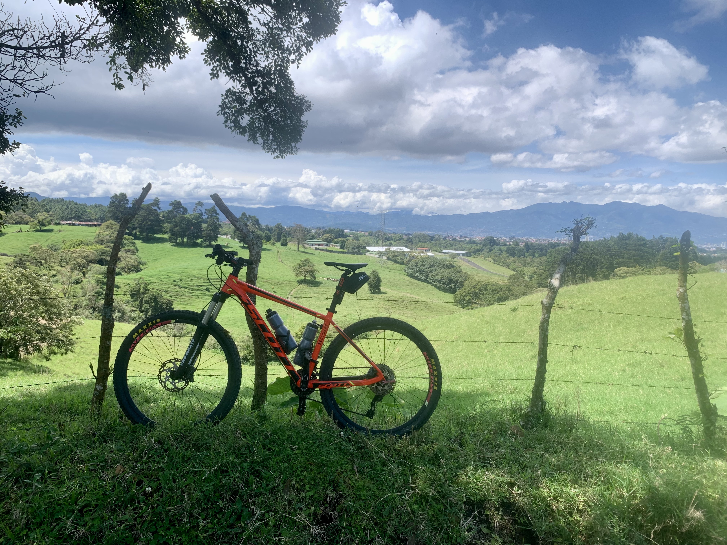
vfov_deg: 53.1
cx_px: 364
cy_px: 272
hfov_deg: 67.3
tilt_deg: -4.4
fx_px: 546
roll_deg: -1.6
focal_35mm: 26
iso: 25
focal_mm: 4.25
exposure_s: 1/647
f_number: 1.8
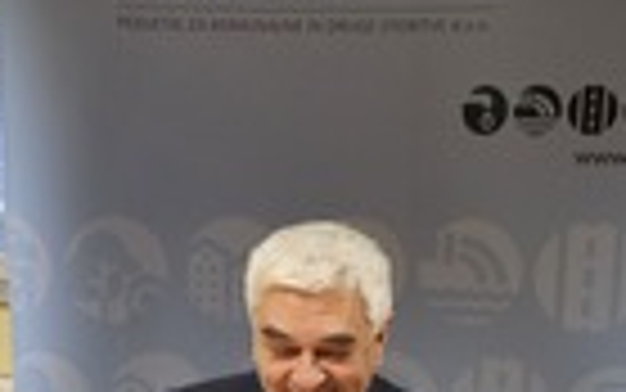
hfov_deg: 26.1
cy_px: 491
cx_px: 297
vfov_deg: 15.8
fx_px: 1348
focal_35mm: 79
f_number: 1.8
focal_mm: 5.4
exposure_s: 1/100
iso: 80
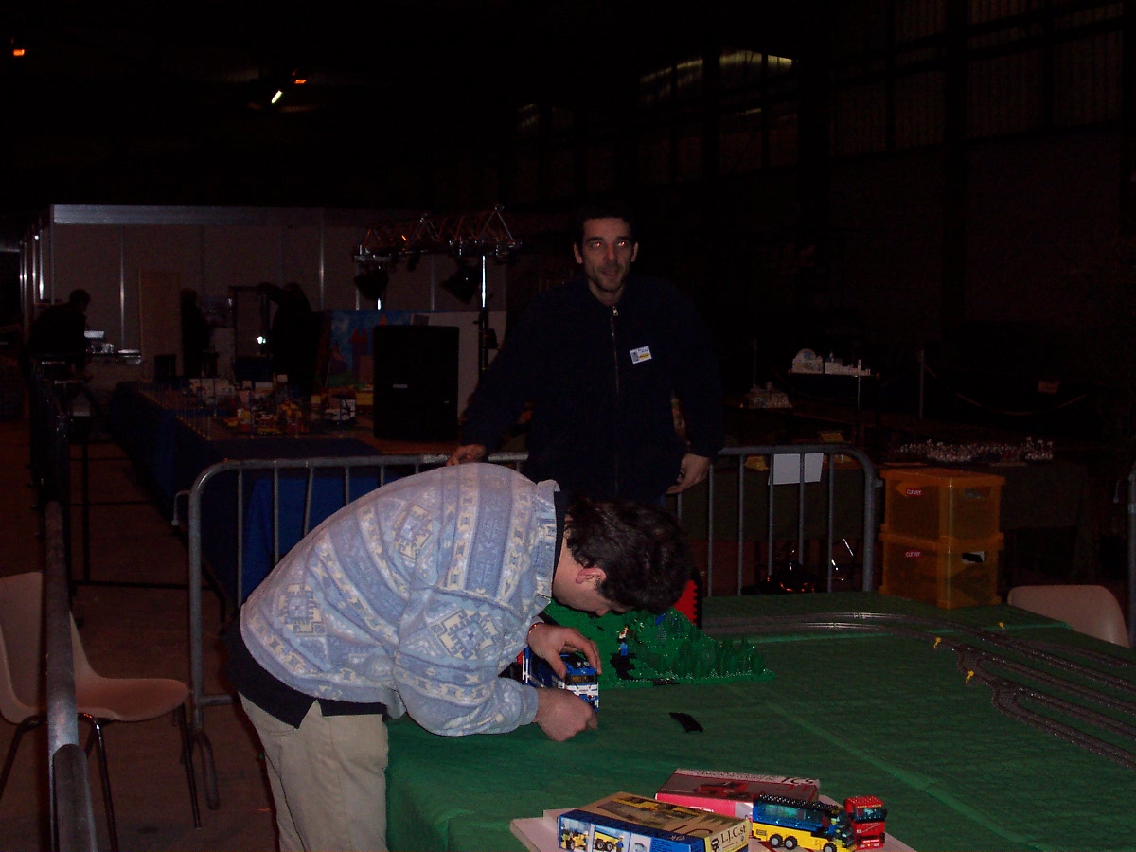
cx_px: 568
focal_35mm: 57
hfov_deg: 33.8
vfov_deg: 25.7
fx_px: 1871
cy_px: 426
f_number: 3.4
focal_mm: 8.6
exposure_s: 1/60
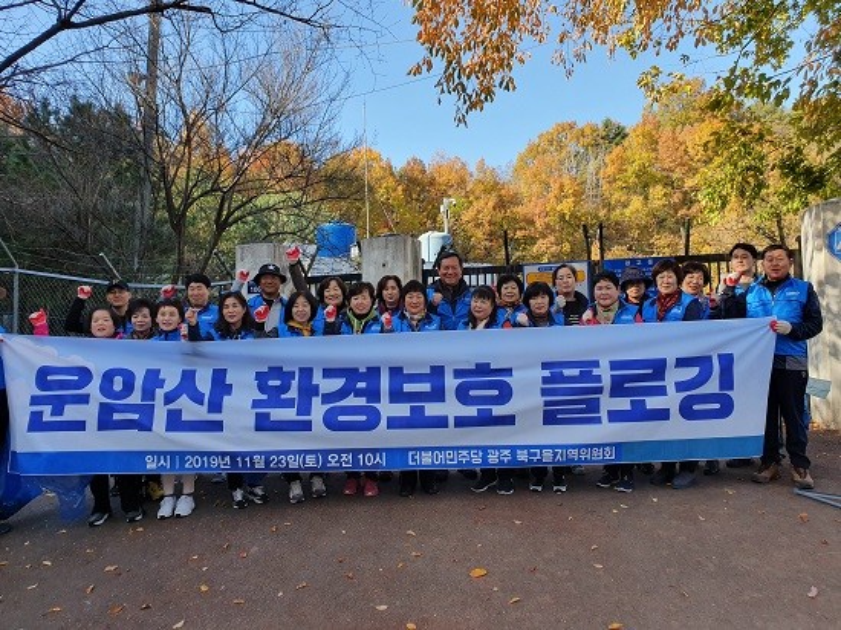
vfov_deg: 53.0
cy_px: 315
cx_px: 420
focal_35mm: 26
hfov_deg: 67.3
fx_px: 631
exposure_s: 1/415
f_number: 2.4
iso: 50
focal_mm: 4.32
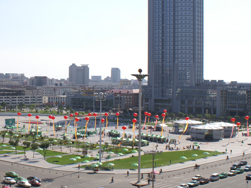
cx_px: 40
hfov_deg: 29.8
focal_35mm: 63
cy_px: 72
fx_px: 457
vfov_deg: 23.2
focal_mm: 26
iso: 100
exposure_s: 1/80
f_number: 18
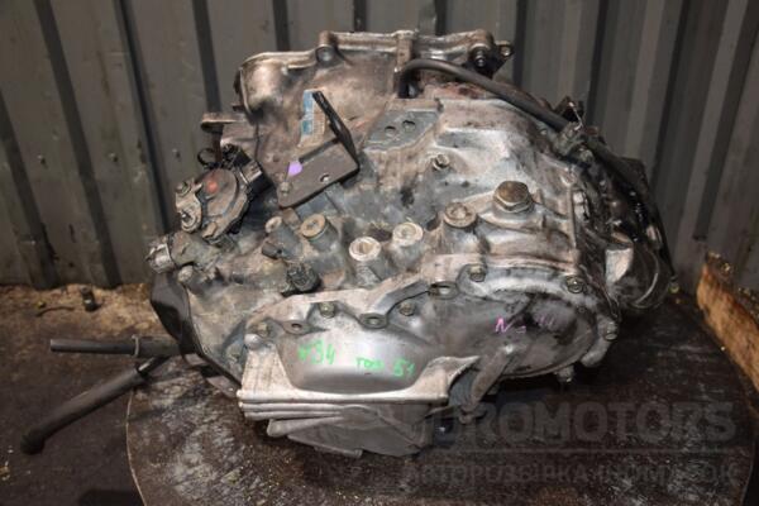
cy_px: 253
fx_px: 696
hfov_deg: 57.2
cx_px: 380
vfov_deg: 40.0
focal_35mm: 33
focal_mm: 22
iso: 800
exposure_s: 1/60
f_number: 5
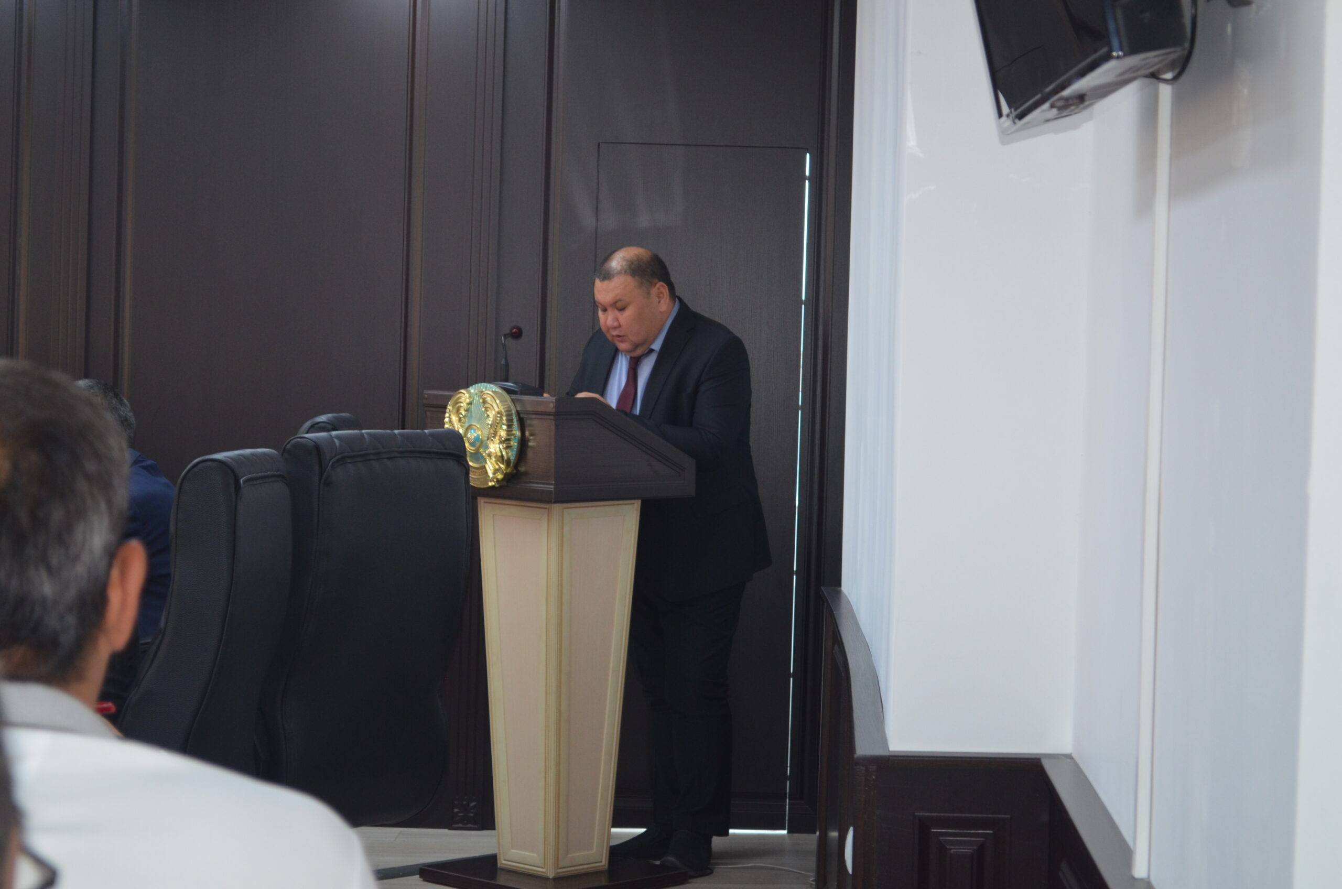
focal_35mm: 82
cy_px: 444
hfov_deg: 24.7
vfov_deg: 16.5
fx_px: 3069
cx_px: 671
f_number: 5.6
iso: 640
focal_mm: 55
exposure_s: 1/60
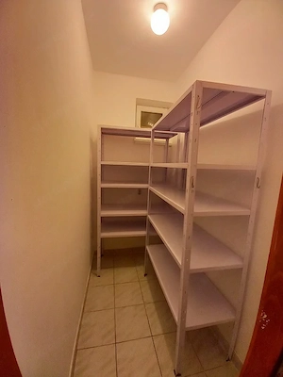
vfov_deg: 106.2
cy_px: 188
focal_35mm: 13
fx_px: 142
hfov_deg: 89.9
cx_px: 142
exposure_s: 1/33
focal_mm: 1.42
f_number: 2.2
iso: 200
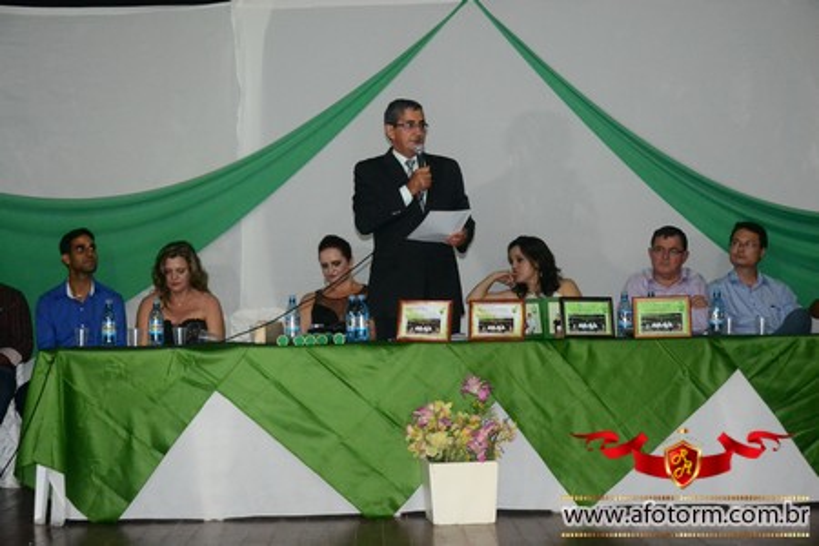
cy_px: 273
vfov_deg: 20.6
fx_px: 1501
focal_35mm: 66
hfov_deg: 30.5
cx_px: 410
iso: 3200
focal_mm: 44
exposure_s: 1/80
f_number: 5.6
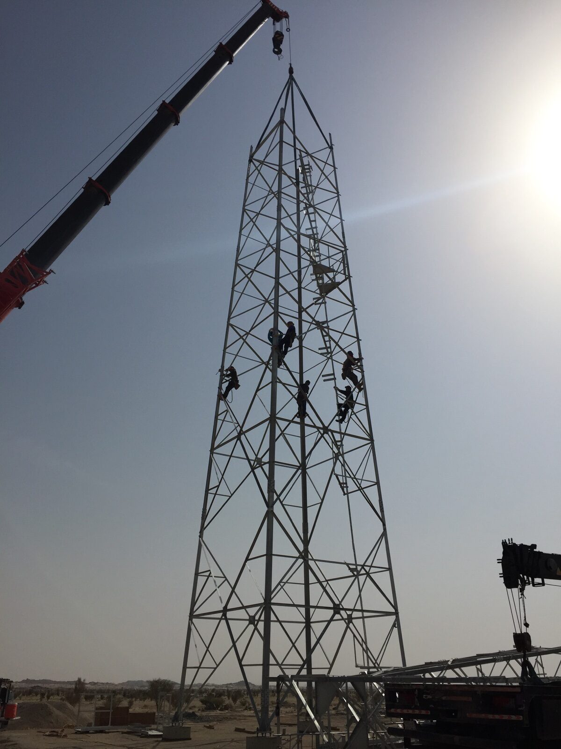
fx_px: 627
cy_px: 374
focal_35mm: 29
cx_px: 280
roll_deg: -0.7
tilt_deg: +24.2
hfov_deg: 48.2
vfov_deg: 61.7
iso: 32
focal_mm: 4.15
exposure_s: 1/13333
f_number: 2.2
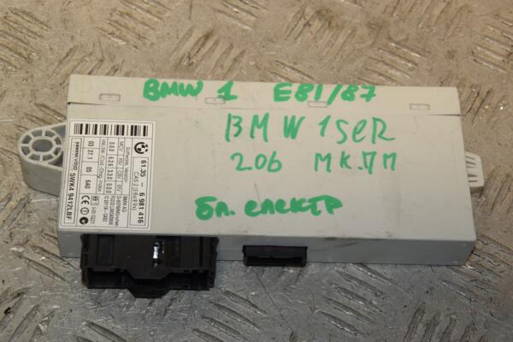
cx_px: 256
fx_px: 1111
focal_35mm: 78
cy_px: 171
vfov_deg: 17.5
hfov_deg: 26.0
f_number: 9
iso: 800
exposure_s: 1/200
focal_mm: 52
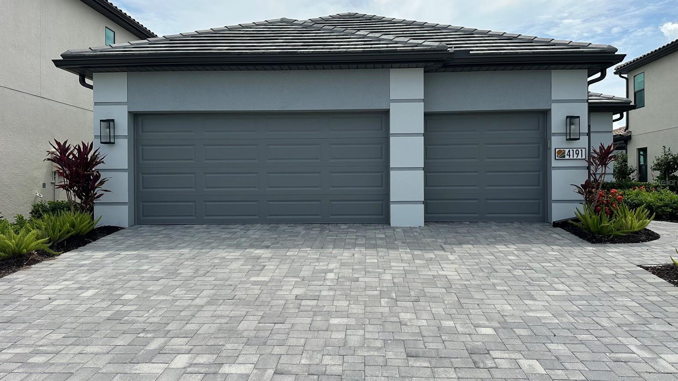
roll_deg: +0.2
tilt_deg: +0.8
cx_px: 344
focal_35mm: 27
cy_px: 182
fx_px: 485
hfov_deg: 69.9
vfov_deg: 42.9
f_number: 1.78
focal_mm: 6.86
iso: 80
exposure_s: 1/7042
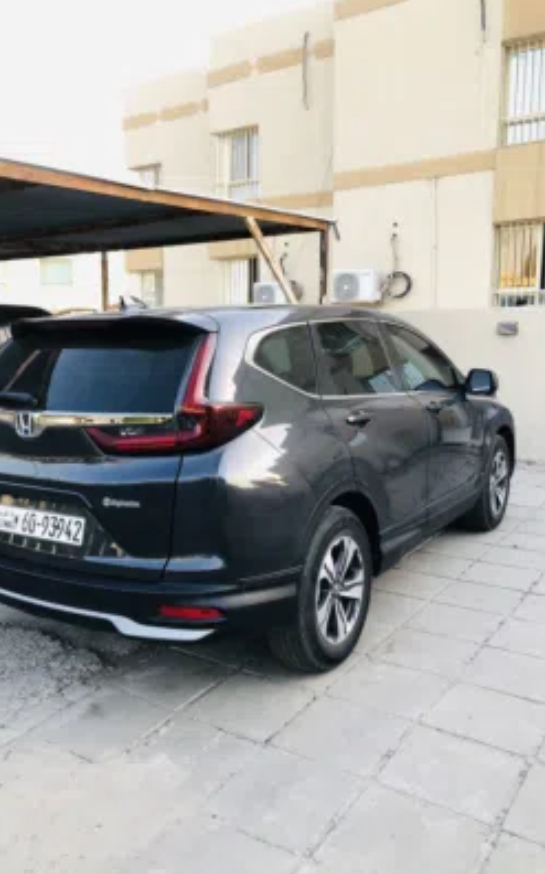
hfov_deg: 41.7
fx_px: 714
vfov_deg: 62.9
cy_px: 437
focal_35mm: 30
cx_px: 241
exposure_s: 1/120
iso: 25
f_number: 1.8
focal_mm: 3.99
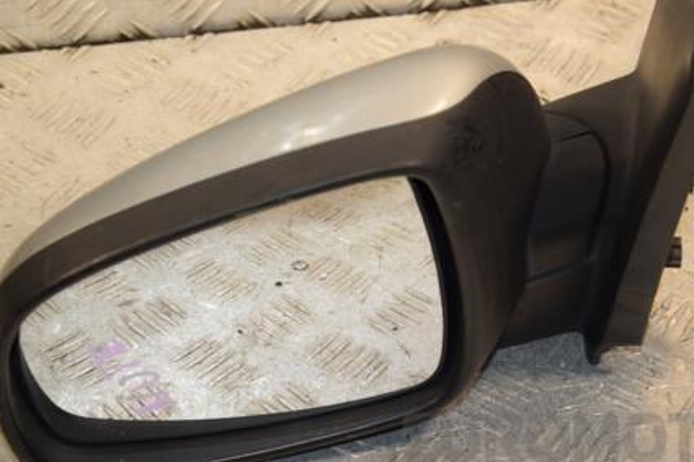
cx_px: 372
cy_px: 220
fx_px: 2043
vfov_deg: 12.9
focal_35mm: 106
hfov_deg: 19.3
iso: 800
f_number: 6.3
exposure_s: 1/200
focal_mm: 50
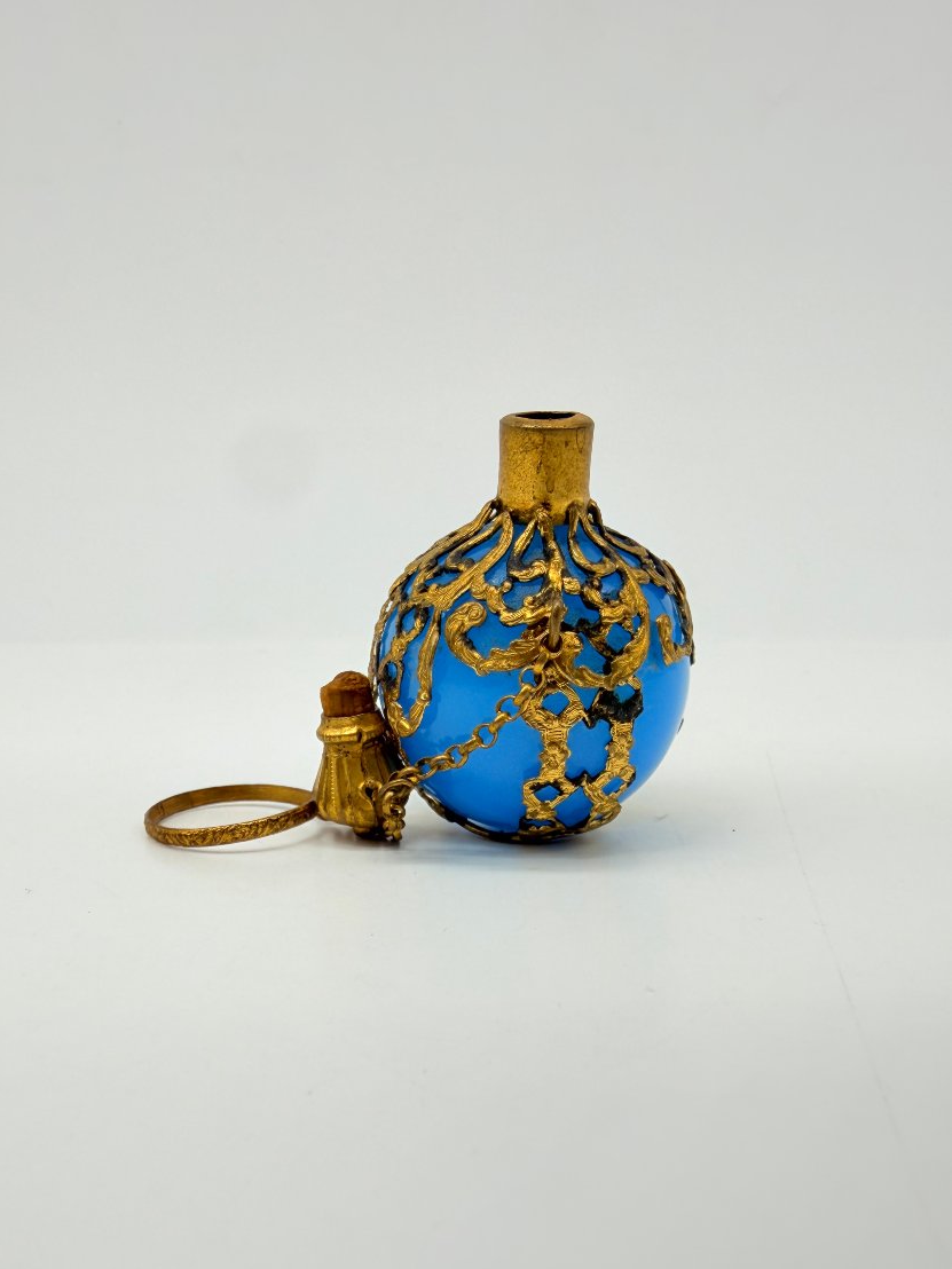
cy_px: 649
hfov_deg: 53.0
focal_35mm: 26
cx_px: 439
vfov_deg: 67.3
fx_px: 953
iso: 40
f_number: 2.2
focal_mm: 2.22
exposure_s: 1/507
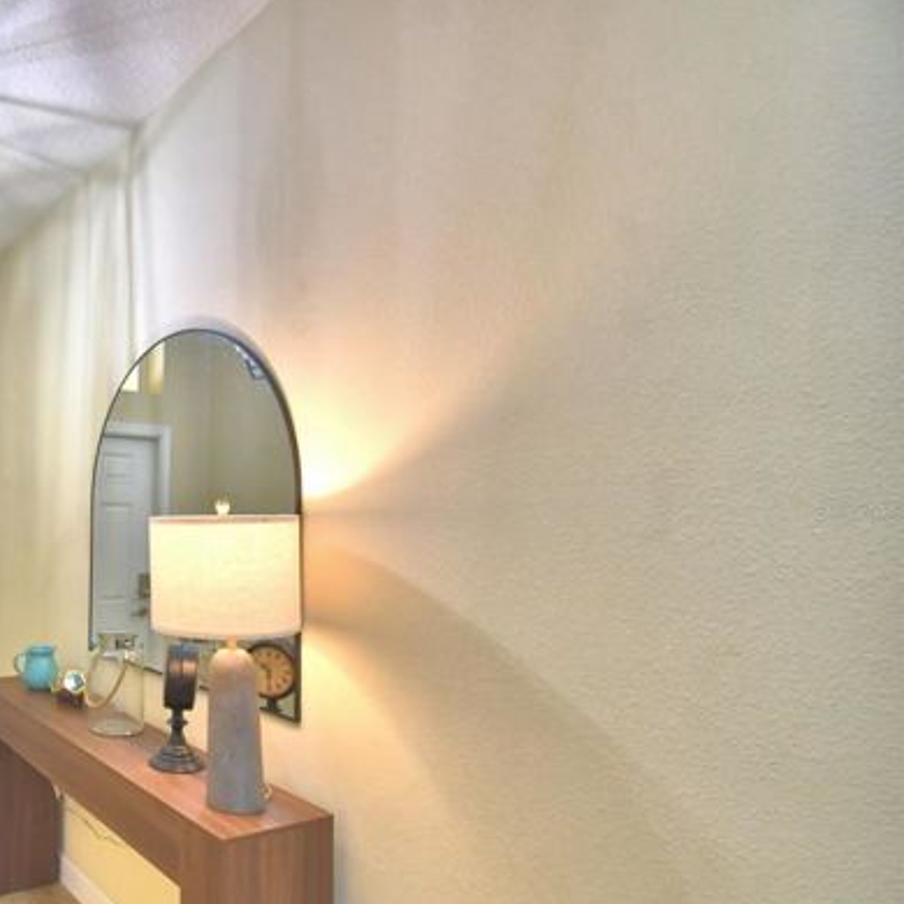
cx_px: 89
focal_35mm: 23
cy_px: 511
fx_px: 680
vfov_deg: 67.0
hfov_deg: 57.7
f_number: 4.5
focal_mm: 10
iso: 400
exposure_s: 1/80
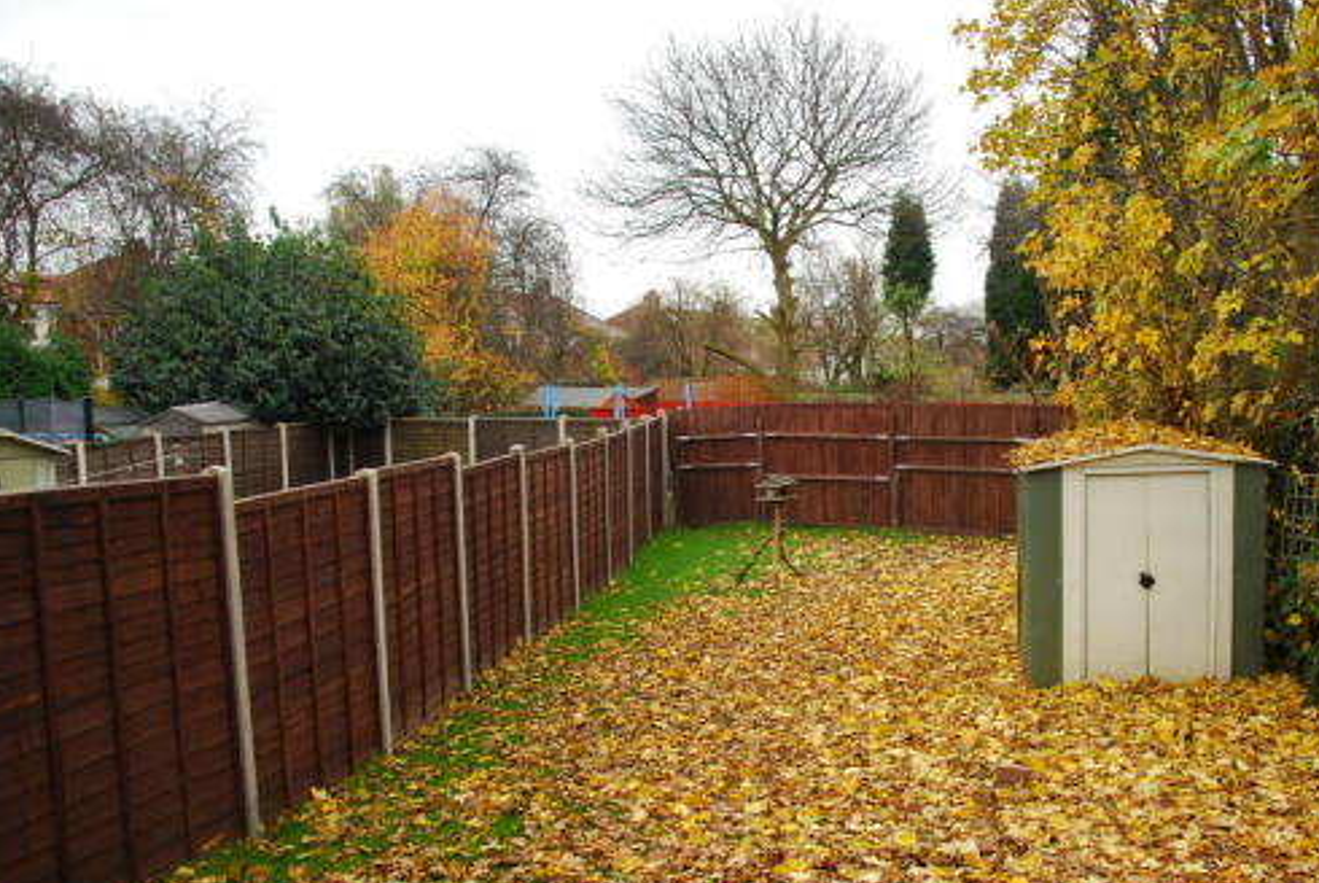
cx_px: 812
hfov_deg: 52.6
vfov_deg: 36.7
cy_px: 564
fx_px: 1321
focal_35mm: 36
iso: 200
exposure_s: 1/80
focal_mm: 18
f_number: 3.5
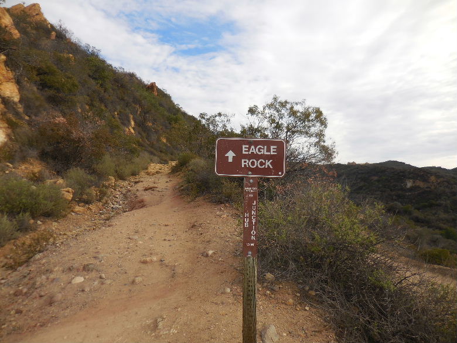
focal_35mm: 25
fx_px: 330
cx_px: 228
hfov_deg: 69.4
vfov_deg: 54.9
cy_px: 172
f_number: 3.3
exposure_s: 1/800
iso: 125
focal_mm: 4.5
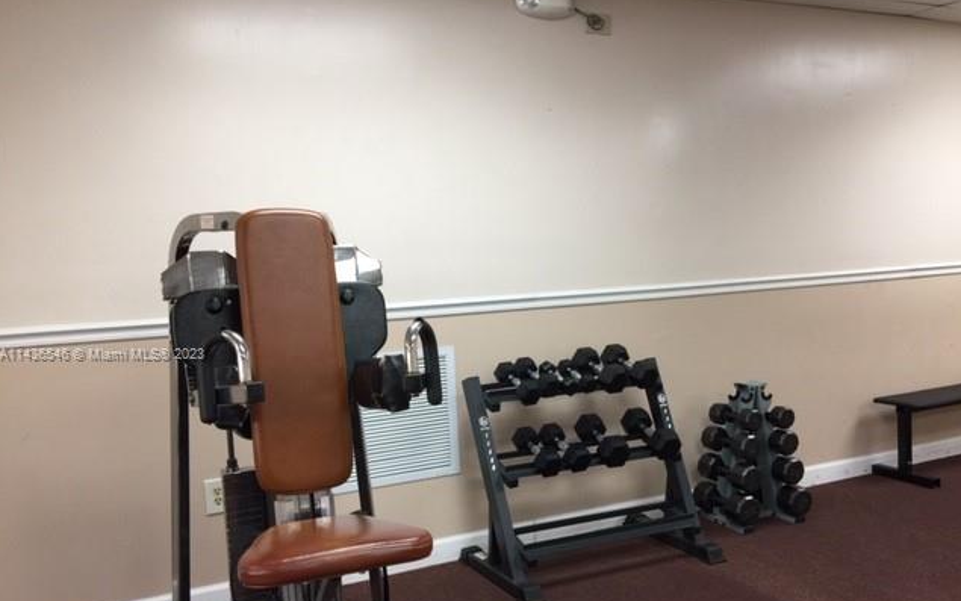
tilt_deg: -8.6
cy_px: 356
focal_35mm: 31
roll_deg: +0.2
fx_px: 812
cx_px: 480
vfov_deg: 40.5
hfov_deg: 61.2
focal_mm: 4.15
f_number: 2.2
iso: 40
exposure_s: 1/30
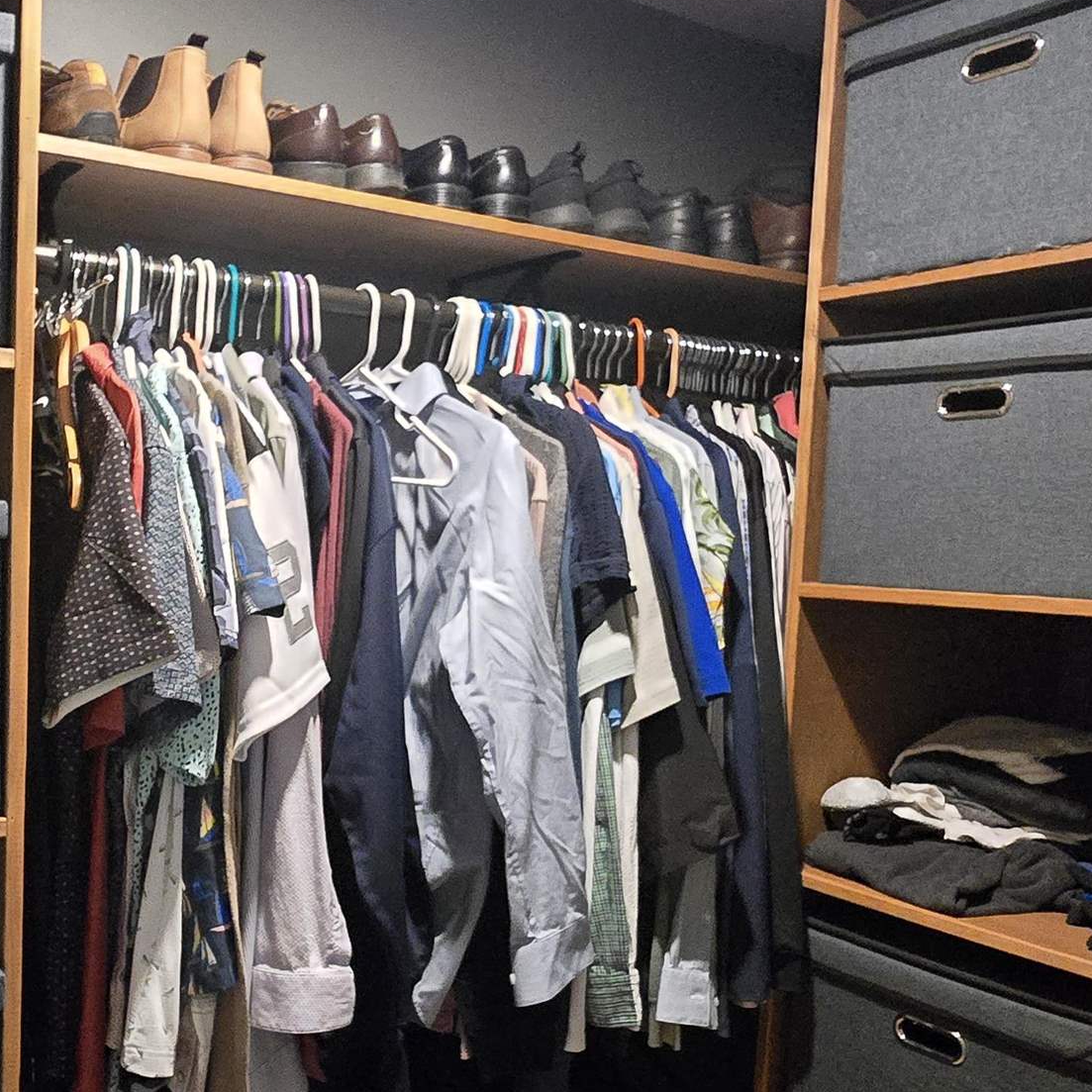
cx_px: 278
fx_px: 1142
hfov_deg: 49.2
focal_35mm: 32
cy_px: 635
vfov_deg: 50.9
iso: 1600
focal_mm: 2.2
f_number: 2.2
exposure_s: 1/60
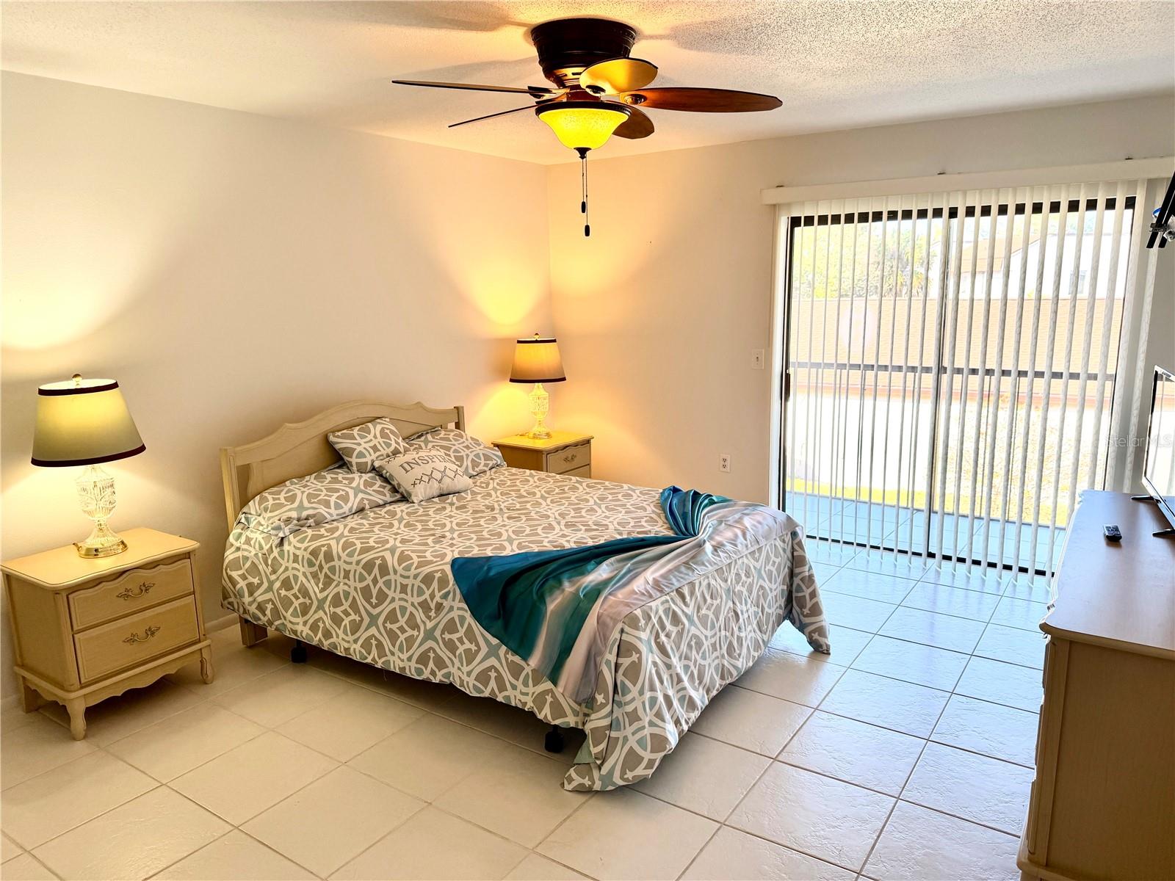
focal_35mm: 24
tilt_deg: -10.8
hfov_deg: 71.6
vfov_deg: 56.8
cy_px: 440
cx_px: 588
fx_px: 815
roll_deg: +1.6
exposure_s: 1/179
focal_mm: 6.76
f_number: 1.78
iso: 80
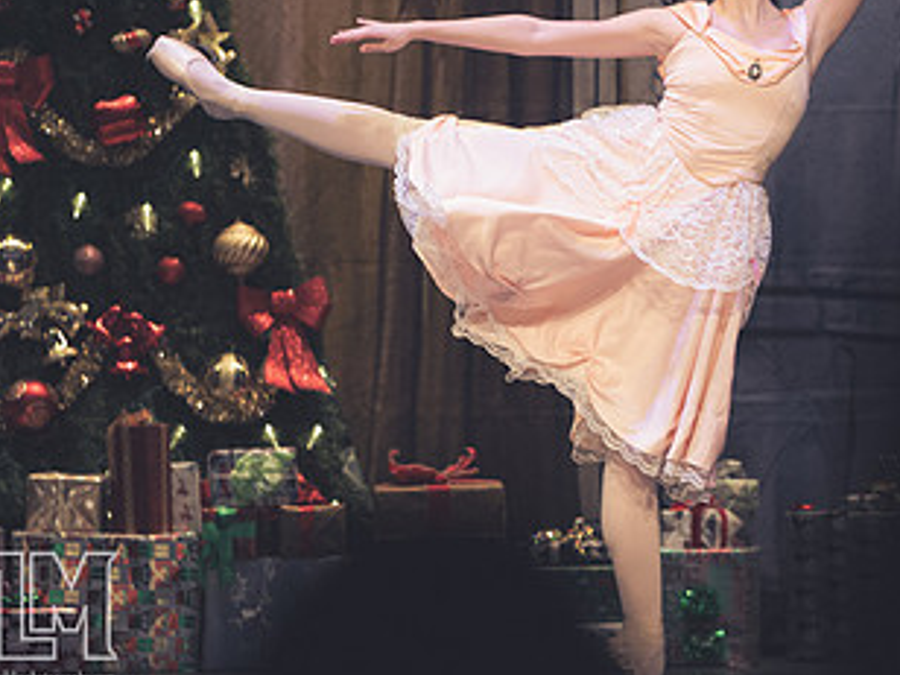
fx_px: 14118
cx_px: 769
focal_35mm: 543
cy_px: 149
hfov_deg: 3.6
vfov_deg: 2.7
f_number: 2.8
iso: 720
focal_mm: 200
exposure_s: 1/320
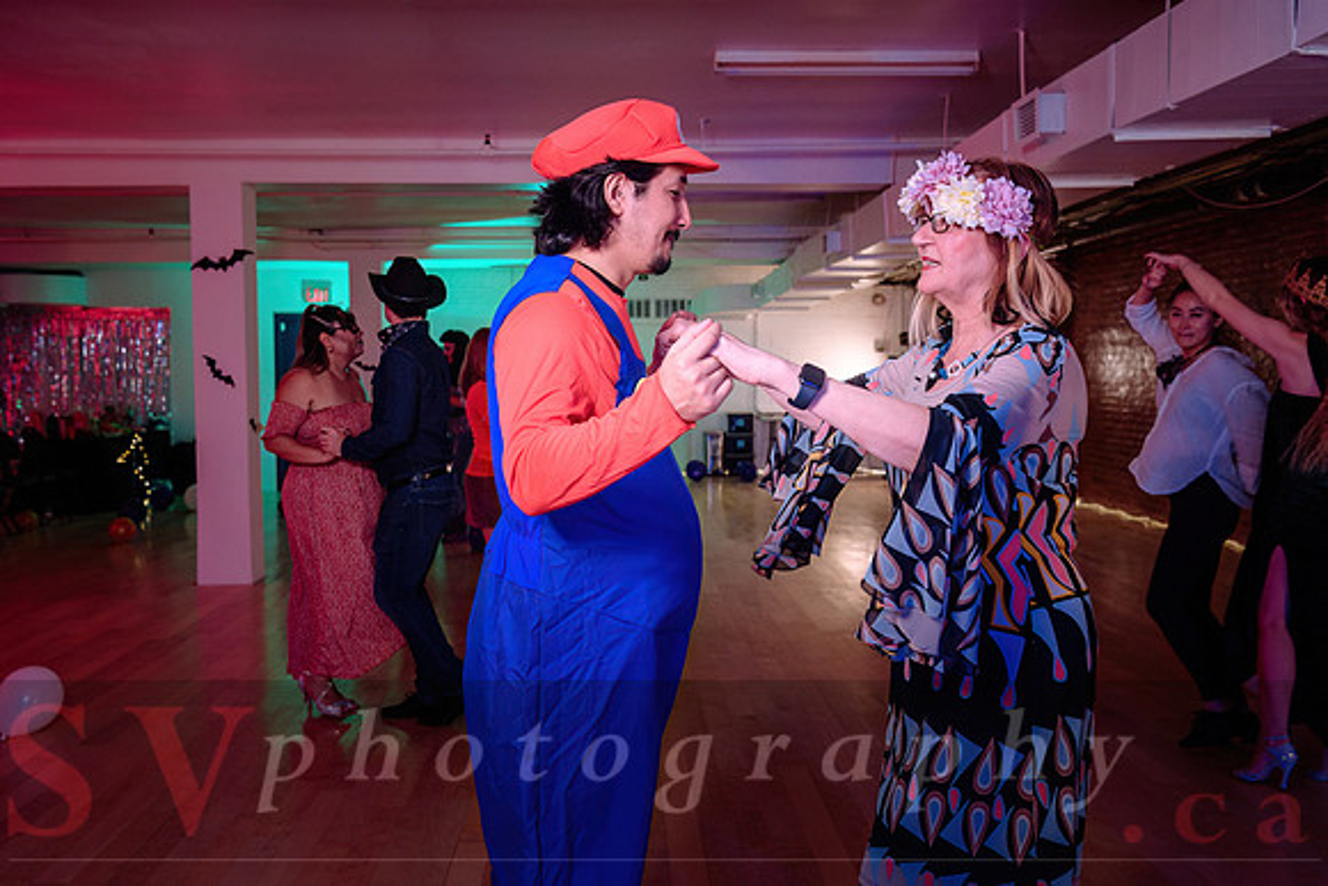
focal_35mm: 34
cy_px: 418
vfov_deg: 39.1
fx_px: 1247
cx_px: 627
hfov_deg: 56.0
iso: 800
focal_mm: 32
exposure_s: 1/100
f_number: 4.5
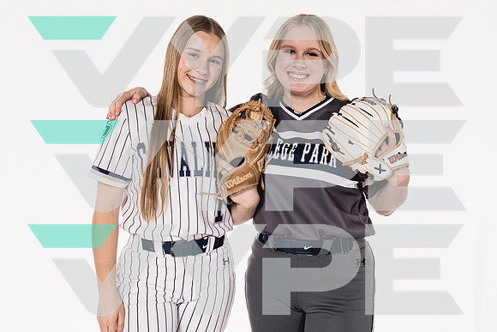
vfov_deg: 27.0
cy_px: 166
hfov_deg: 39.6
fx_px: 690
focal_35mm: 50
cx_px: 248
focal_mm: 50
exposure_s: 1/250
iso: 800
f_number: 8
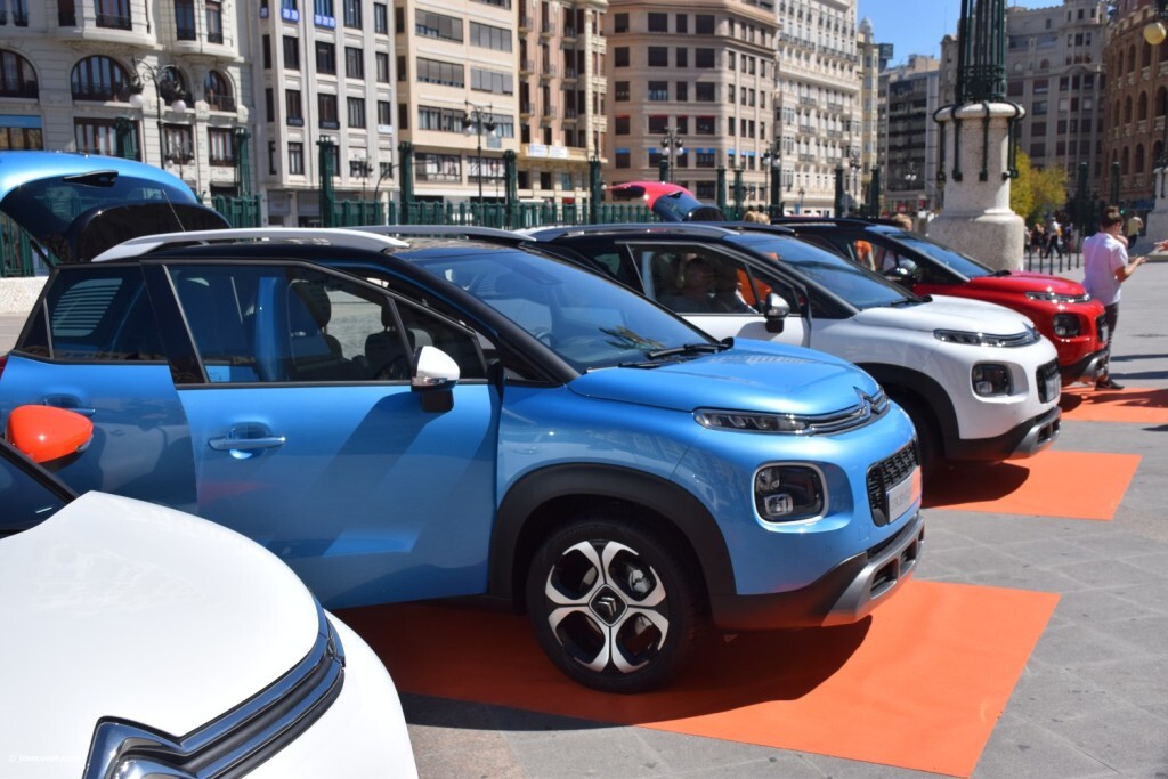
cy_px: 390
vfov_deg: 34.2
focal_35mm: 39
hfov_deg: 49.5
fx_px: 1265
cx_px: 584
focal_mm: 26
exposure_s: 1/2000
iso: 400
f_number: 8
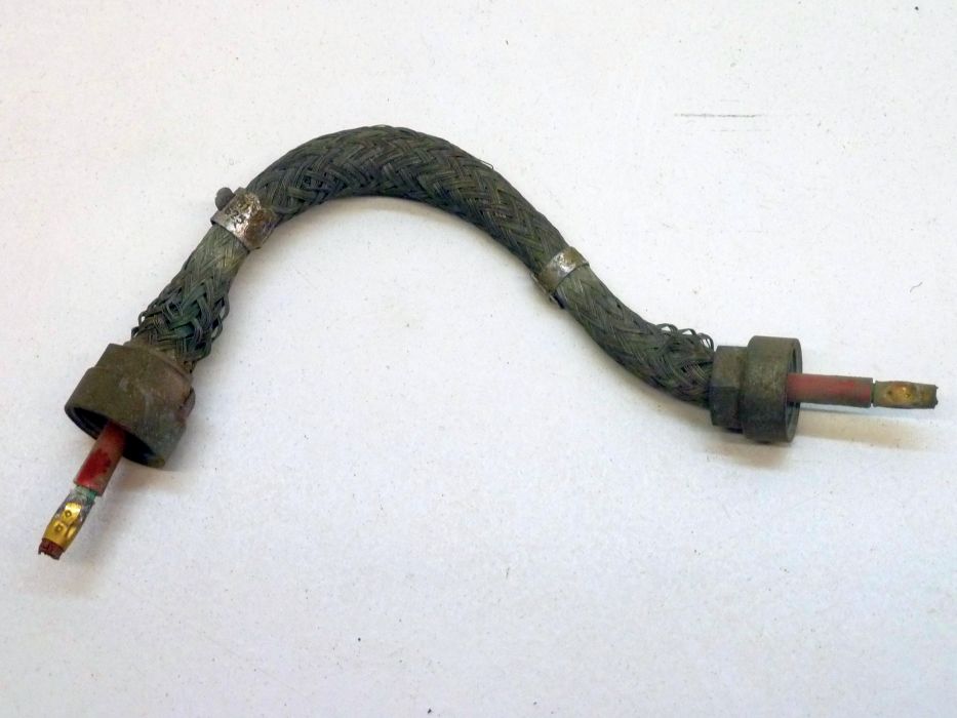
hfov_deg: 29.0
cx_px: 478
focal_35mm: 67
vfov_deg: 21.9
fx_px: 1853
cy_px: 359
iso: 320
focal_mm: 11
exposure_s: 1/40
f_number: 4.1
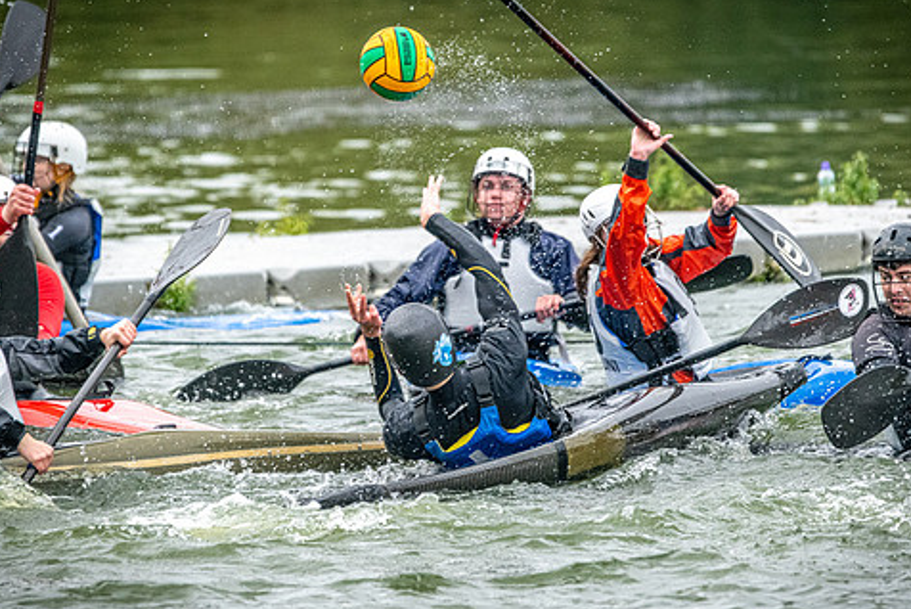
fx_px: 12331
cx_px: 465
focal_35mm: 487
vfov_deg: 2.8
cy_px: 315
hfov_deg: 4.2
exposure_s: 1/2500
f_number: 6.3
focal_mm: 400
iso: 3200
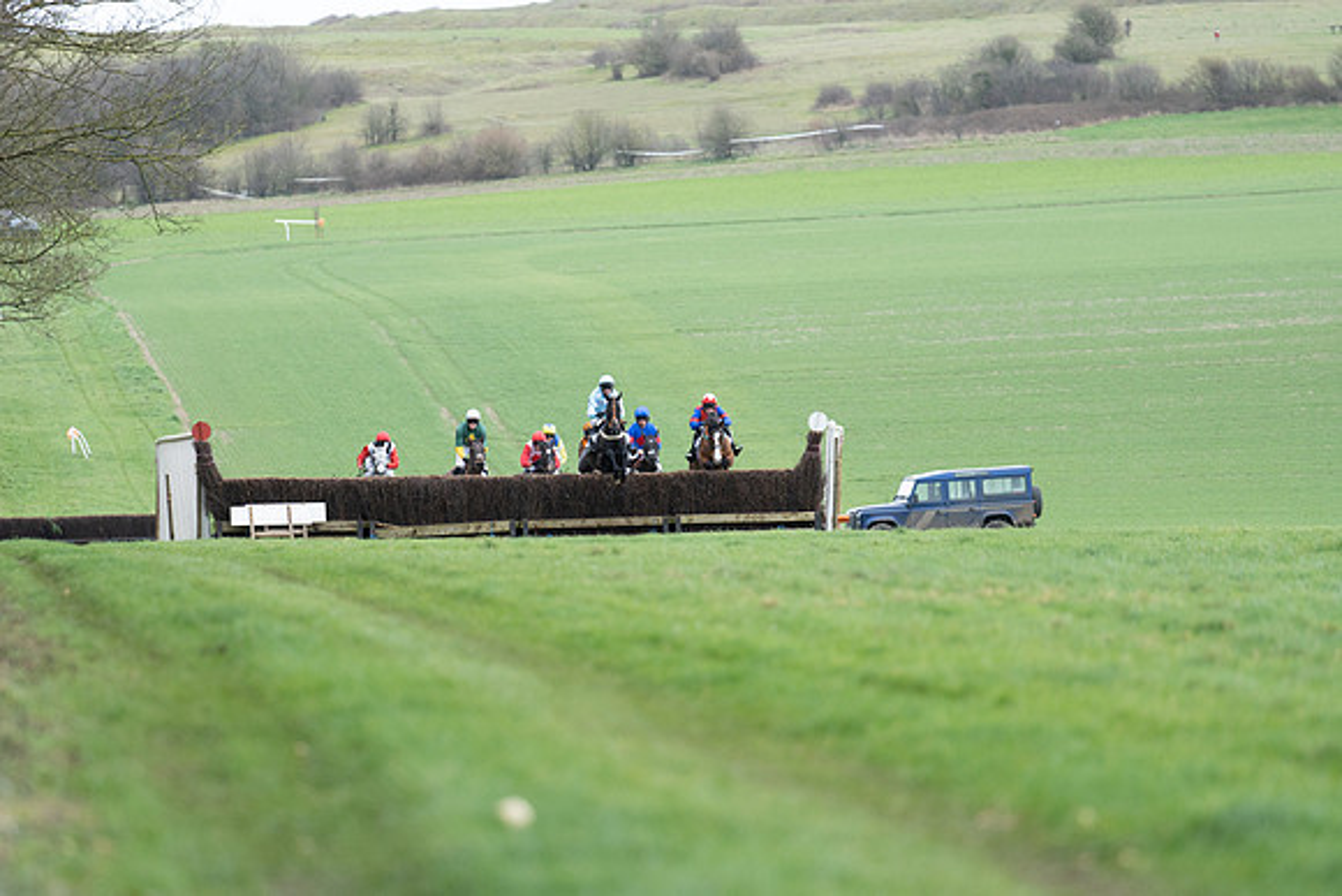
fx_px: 10402
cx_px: 671
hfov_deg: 7.4
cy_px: 448
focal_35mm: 279
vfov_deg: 4.9
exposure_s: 1/1000
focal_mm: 186
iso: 500
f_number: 2.8
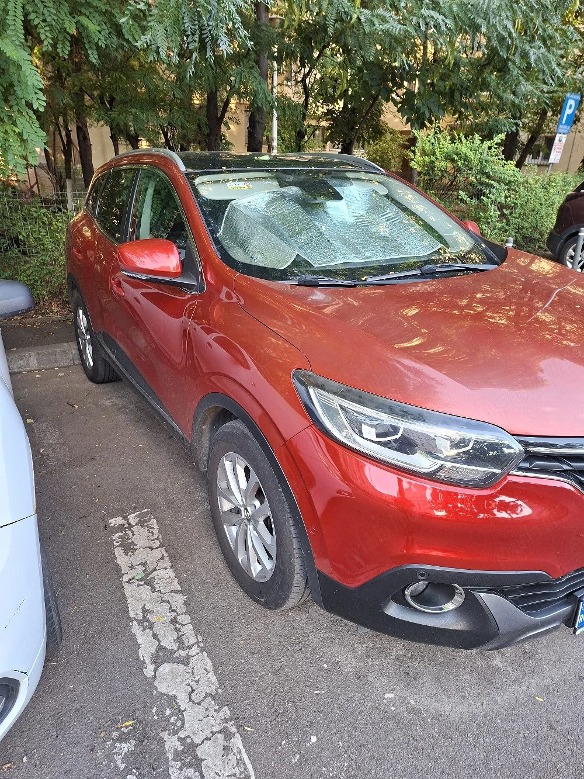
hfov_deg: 58.9
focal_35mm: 23
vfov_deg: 73.9
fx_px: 517
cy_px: 390
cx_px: 292
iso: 80
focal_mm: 5.54
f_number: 1.8
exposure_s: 1/100
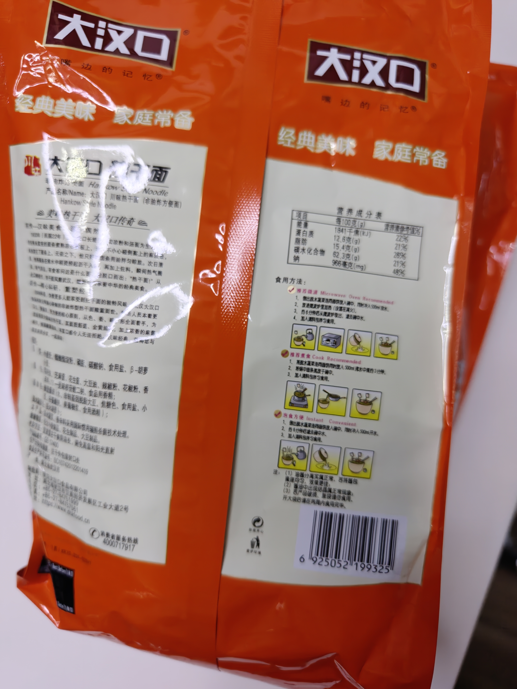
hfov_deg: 58.9
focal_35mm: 23
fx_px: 458
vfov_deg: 73.9
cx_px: 258
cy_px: 344
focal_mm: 8.67
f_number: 1.8
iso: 800
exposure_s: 1/100
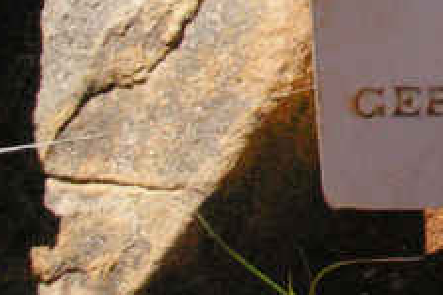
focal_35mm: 131
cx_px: 819
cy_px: -135
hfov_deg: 13.8
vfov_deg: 10.1
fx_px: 1612
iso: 3200
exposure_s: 1/1000
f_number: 16
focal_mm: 21
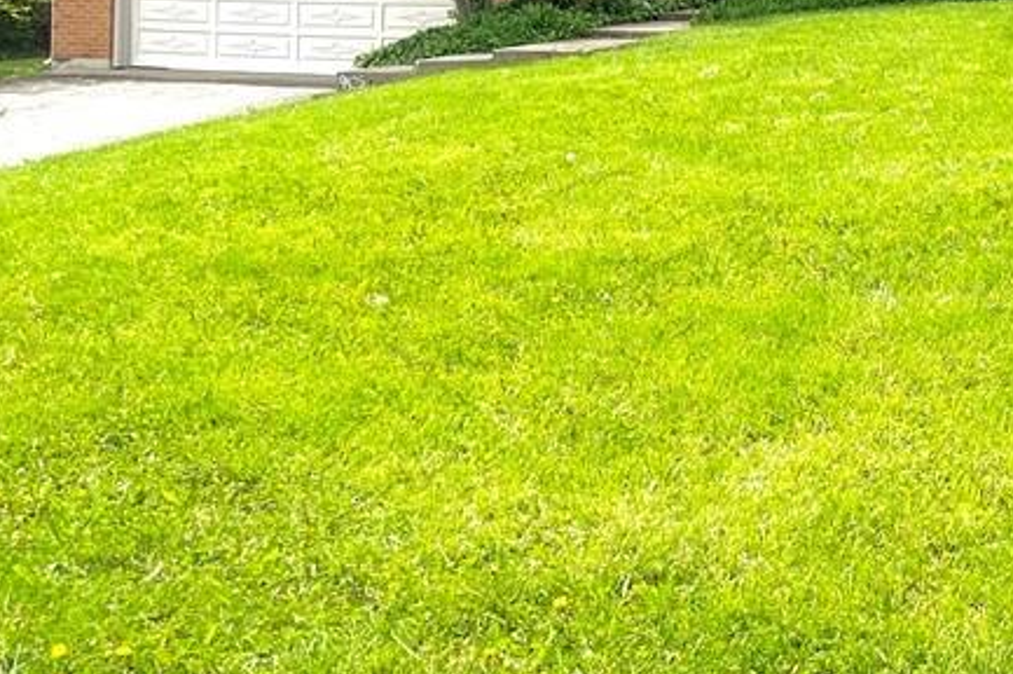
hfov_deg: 30.5
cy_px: -147
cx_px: 838
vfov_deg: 19.8
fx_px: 1799
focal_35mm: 64
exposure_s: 1/3356
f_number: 1.5
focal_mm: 5.7
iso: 50
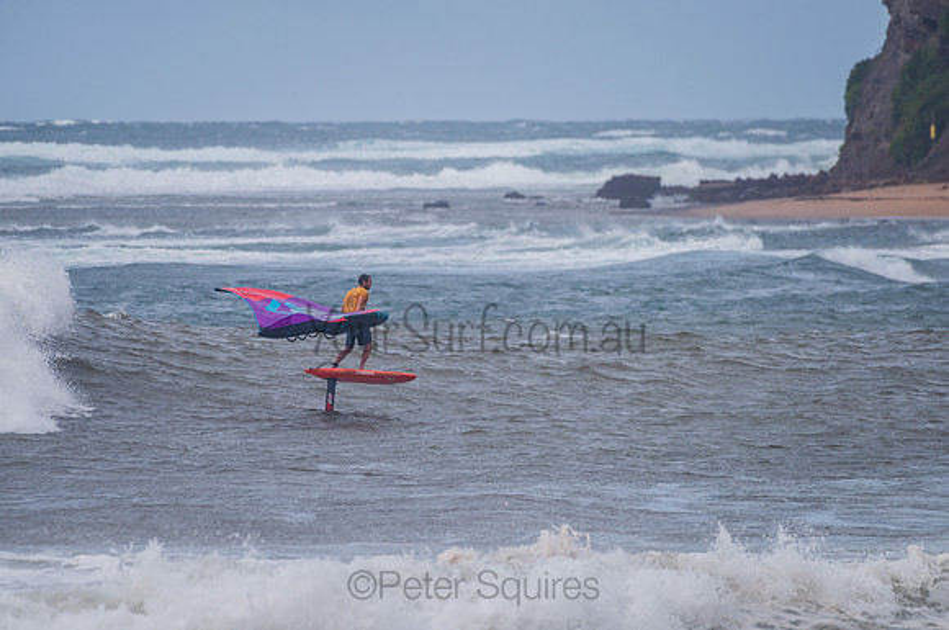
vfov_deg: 2.2
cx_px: 503
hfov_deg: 3.4
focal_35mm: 614
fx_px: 16164
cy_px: 381
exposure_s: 1/2000
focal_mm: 500
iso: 180
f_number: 5.6
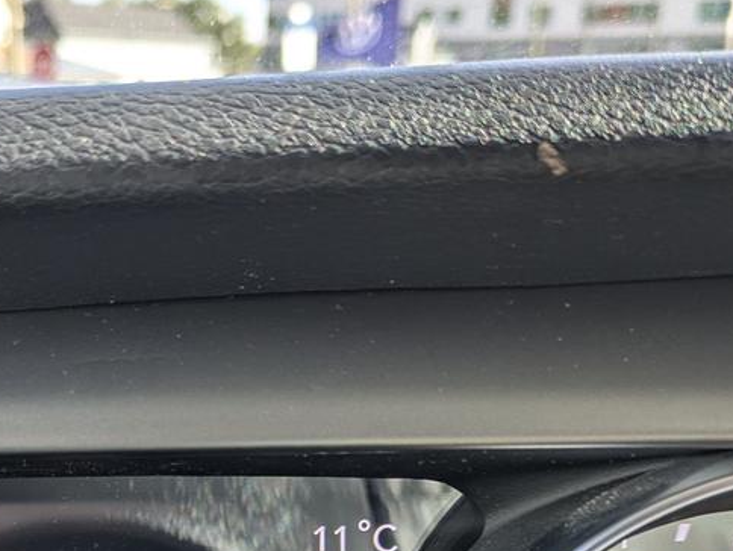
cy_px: 668
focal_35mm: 66
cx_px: 98
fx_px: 1399
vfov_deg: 20.8
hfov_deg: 28.4
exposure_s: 1/302
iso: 40
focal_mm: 5.43
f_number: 1.89
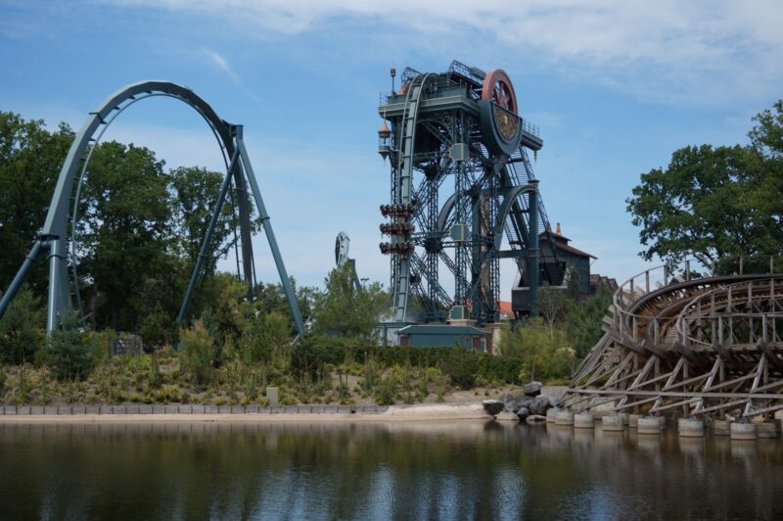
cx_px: 392
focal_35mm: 48
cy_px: 260
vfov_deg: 28.0
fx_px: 1043
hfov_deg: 41.1
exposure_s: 1/4000
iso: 400
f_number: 5
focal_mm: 32
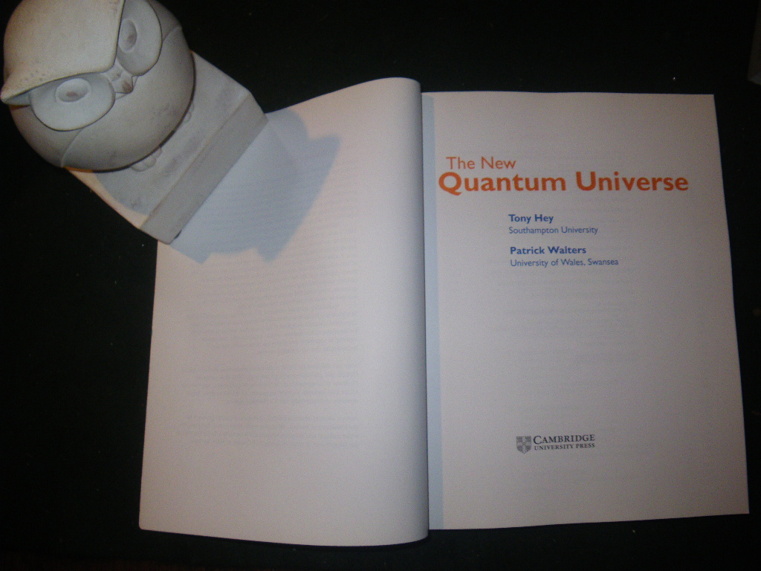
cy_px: 286
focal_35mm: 28
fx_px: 616
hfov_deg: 63.4
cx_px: 380
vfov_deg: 49.7
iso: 200
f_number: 4.2
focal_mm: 5
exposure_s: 1/50
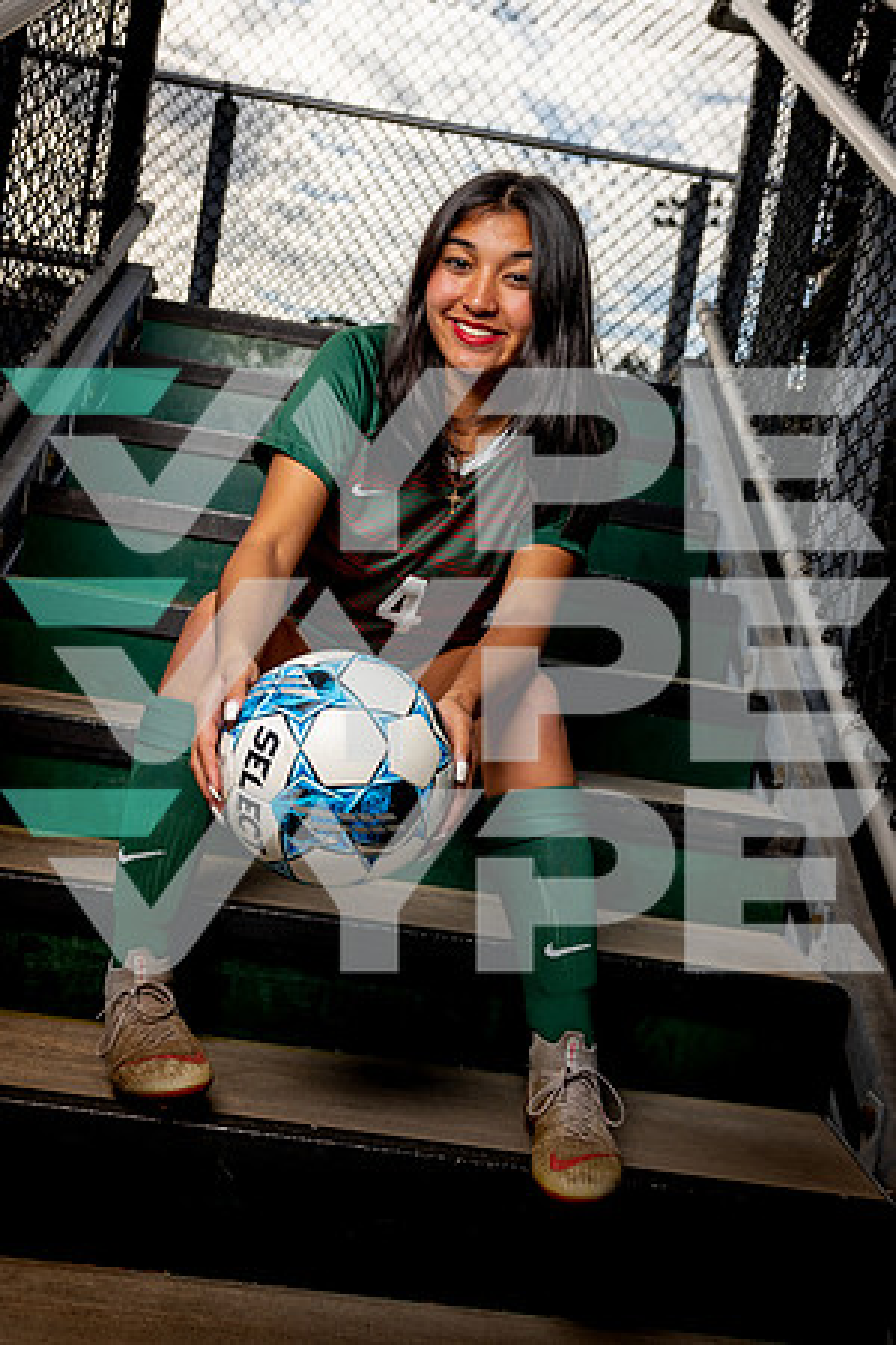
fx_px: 1456
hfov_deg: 34.2
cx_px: 448
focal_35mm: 39
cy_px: 672
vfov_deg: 49.6
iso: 100
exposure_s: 1/800
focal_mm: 39
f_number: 5
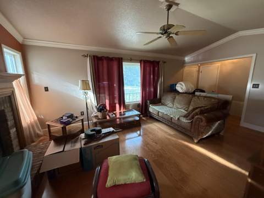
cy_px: 99
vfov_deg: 85.6
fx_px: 107
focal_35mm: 14
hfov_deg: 102.1
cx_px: 132
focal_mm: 2.22
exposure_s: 1/120
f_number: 2.2
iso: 640
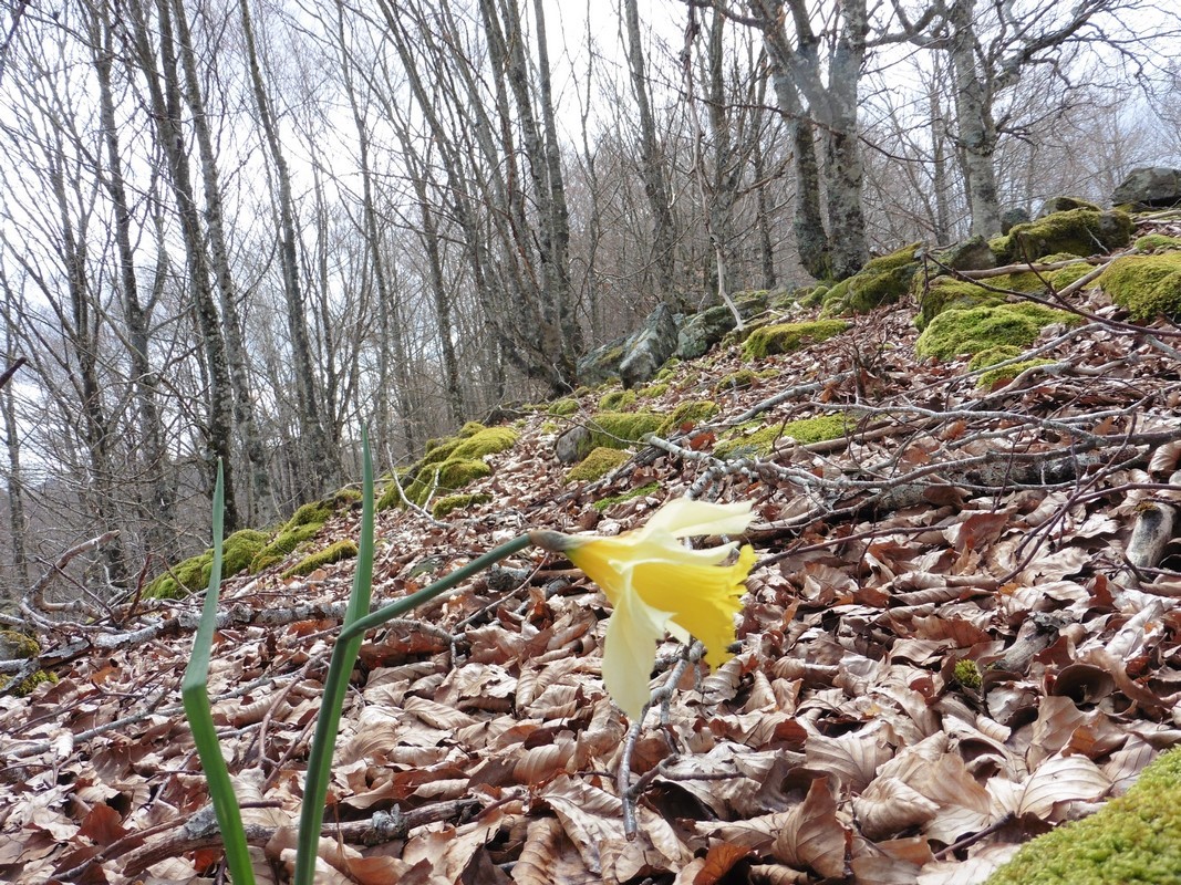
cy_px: 442
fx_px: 819
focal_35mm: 24
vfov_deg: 56.8
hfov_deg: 71.6
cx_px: 590
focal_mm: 4.3
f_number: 4
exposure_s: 1/250
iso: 100
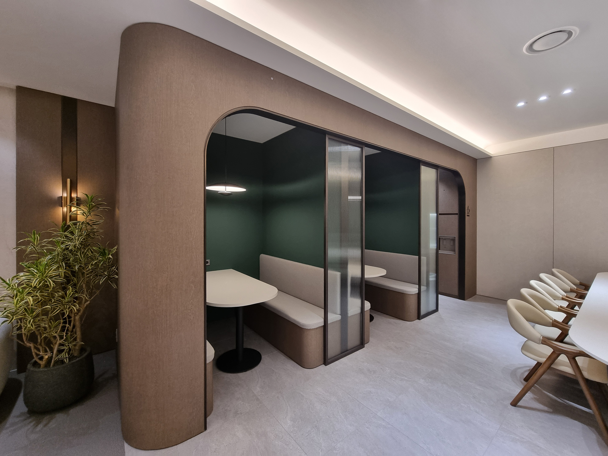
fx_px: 228
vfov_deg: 89.9
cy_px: 228
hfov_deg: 106.2
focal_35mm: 13
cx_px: 304
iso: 160
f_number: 2.2
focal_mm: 2.2
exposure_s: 1/60
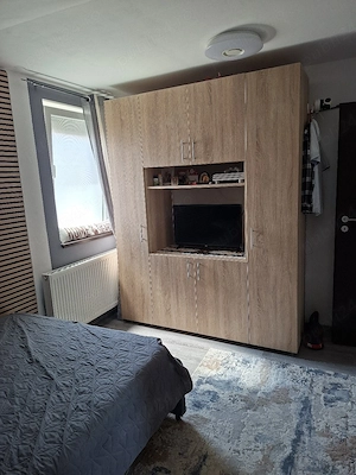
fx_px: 315
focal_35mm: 23
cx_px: 178
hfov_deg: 58.9
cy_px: 238
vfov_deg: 73.9
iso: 125
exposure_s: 1/120
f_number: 1.8
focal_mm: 5.54
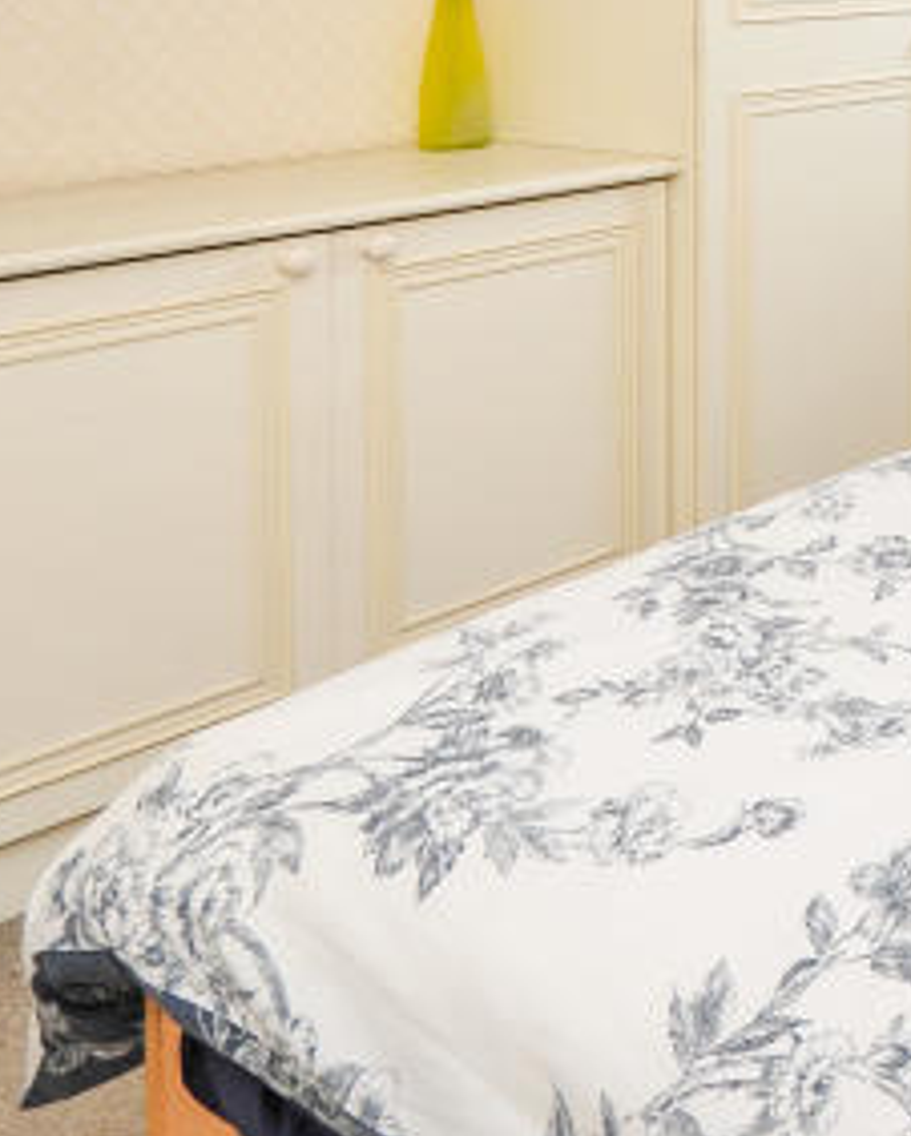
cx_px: 1516
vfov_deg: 32.5
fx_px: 1717
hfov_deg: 22.0
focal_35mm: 51
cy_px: -93
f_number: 5.6
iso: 400
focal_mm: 10
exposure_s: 1/60
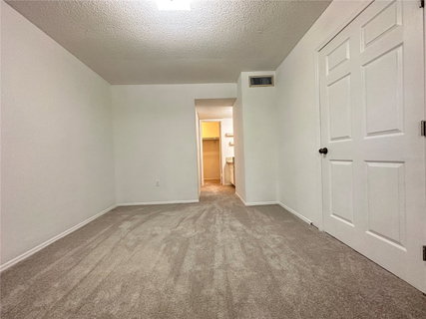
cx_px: 213
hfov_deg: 102.1
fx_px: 172
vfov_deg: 85.6
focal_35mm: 14
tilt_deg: -0.7
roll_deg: +2.4
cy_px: 160
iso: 500
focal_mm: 2.22
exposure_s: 1/60
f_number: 2.2
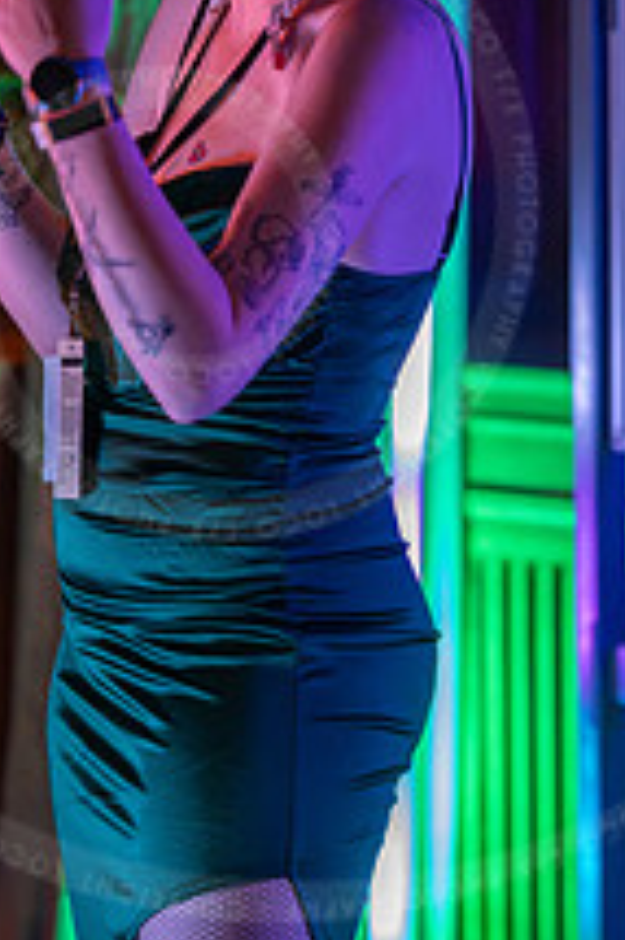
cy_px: 354
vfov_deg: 7.3
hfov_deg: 4.8
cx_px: 236
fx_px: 7381
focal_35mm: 283
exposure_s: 1/250
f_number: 1.8
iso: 3200
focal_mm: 135
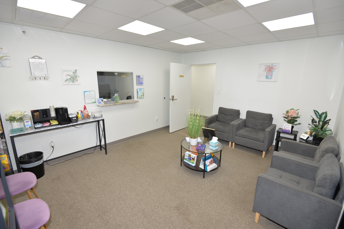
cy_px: 114
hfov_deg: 96.7
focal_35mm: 16
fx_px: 153
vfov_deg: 73.7
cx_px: 172
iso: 200
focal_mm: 16
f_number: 4
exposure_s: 1/60
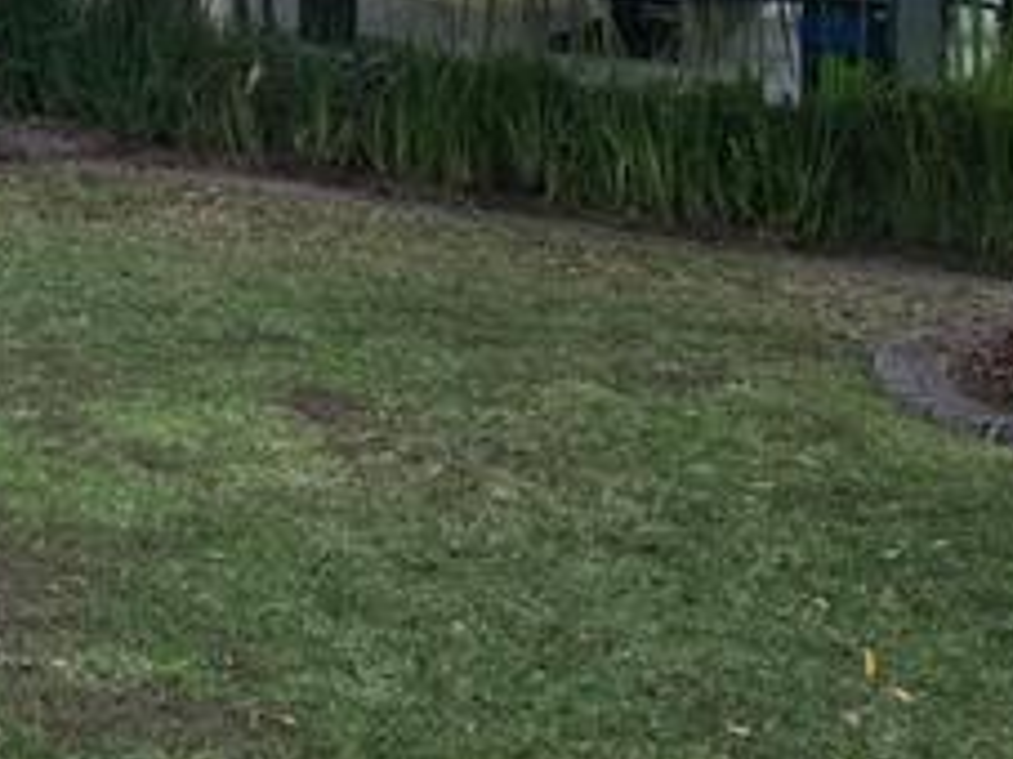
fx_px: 2369
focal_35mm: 81
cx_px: -277
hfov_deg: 21.9
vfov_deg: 17.1
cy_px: -246
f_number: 1.7
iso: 640
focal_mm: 6.3
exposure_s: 1/120
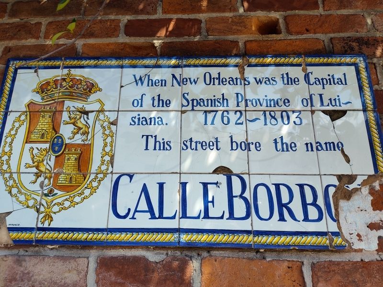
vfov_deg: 58.9
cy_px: 144
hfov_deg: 73.9
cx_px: 192
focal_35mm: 23
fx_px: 254
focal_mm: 5.56
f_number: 1.8
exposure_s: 1/442
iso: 100
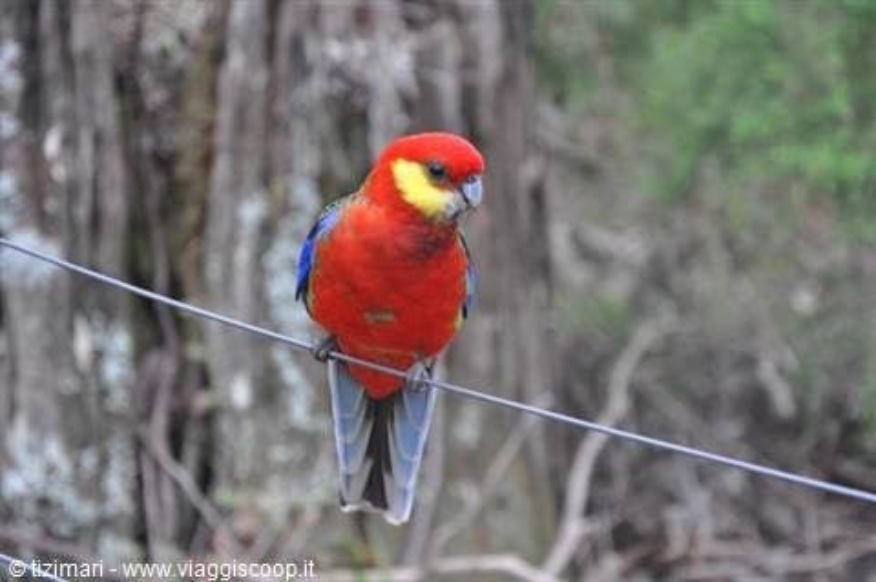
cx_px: 438
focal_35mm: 99
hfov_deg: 20.6
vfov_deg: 13.8
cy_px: 291
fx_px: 2406
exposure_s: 1/100
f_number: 5.3
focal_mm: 66
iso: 1600
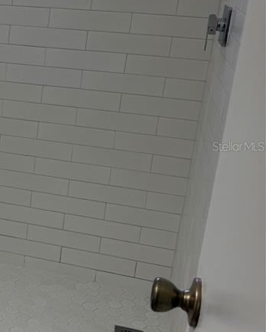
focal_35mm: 65
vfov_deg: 29.1
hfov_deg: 21.3
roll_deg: -3.1
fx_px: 639
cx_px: -79
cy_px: 146
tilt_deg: -16.7
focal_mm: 6.76
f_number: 1.78
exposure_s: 1/183
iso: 80
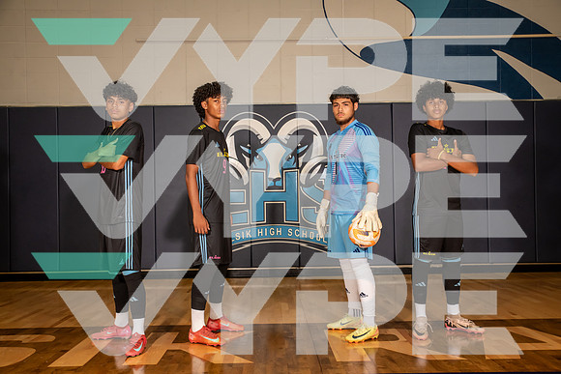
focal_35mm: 38
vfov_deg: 35.1
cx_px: 280
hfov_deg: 50.7
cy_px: 187
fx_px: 592
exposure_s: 1/320
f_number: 6.3
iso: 800
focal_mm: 38
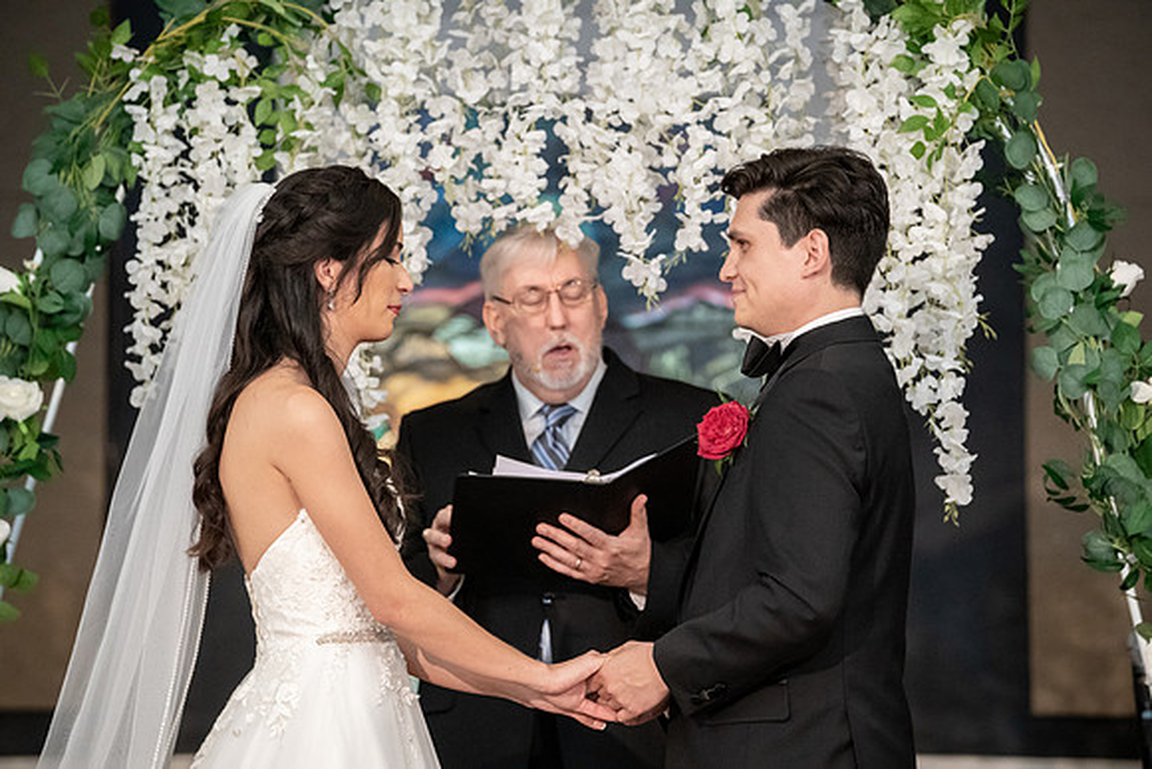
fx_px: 5441
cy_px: 384
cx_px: 576
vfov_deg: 8.1
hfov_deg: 12.1
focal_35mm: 170
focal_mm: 170
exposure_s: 1/250
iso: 8000
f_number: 4
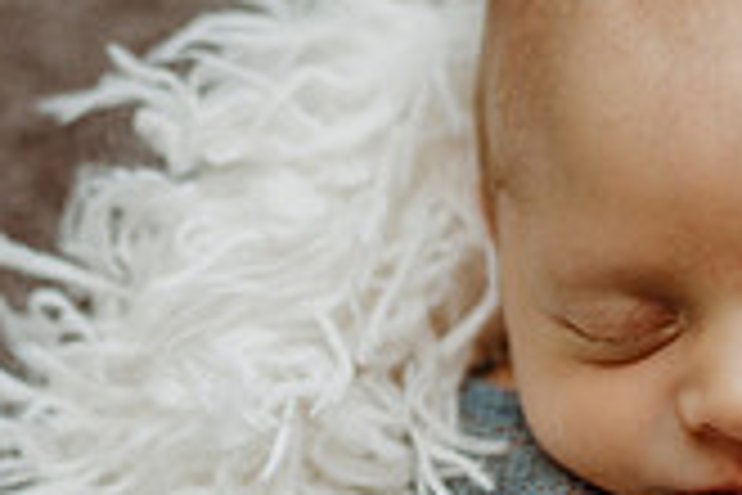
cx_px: 252
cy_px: 277
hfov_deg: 11.7
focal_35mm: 176
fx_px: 3627
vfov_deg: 7.8
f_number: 2
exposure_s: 1/200
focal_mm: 50
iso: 400
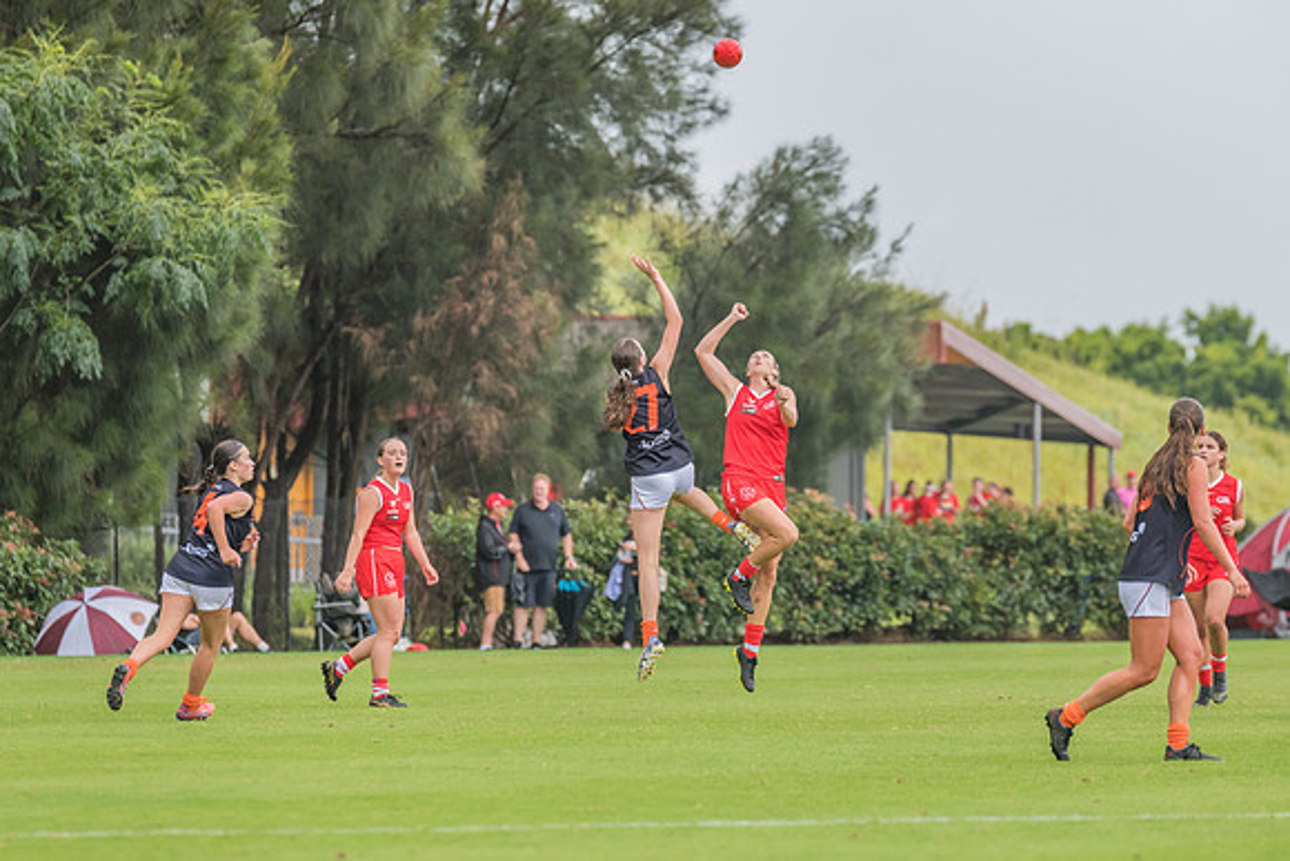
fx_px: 11892
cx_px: 767
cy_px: 413
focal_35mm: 332
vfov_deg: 4.1
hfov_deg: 6.2
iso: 800
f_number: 5.6
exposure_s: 1/1250
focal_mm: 270
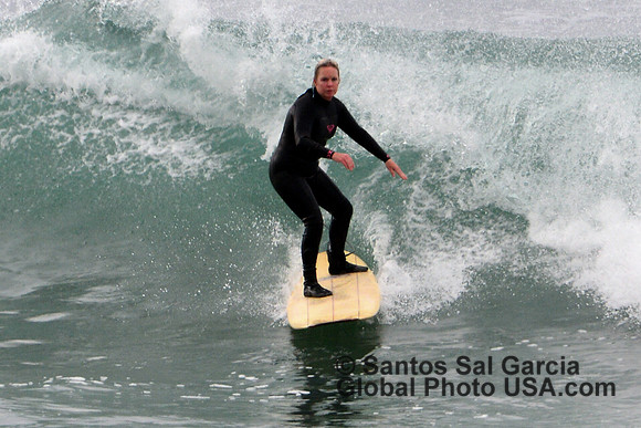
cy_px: 214
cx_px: 320
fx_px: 9795
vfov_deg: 2.5
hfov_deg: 3.7
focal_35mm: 550
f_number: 10
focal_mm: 550
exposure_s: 1/500
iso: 1000
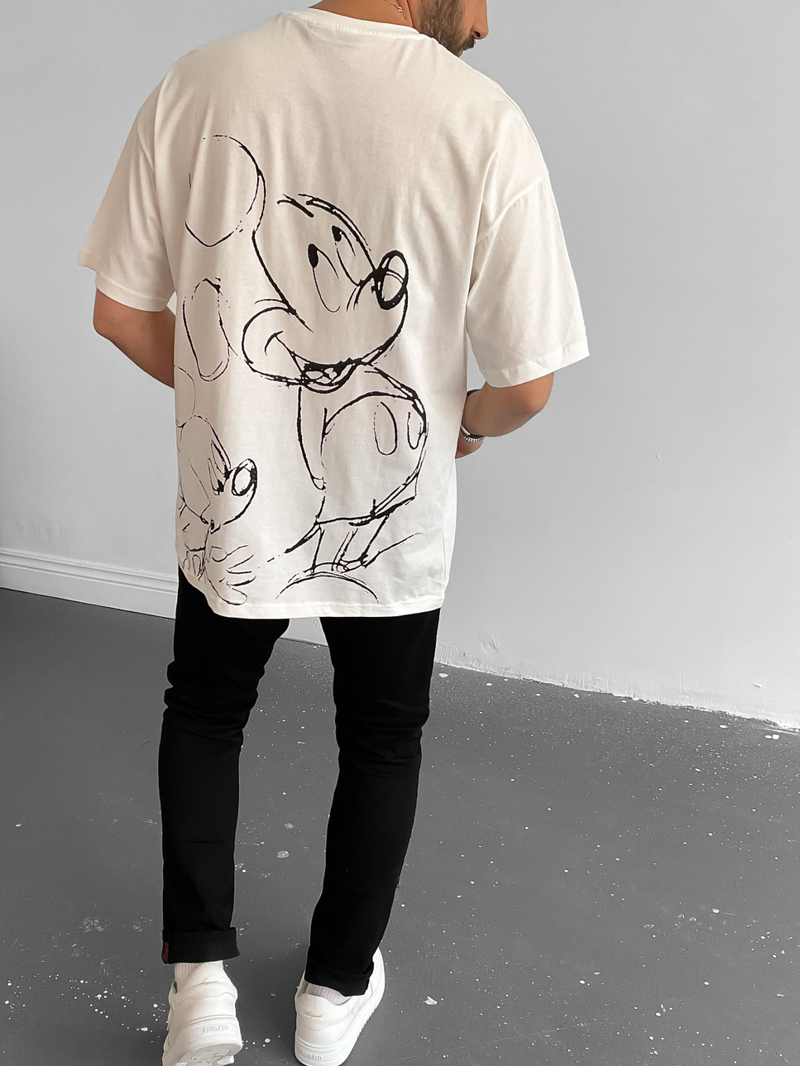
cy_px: 595
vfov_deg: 51.2
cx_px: 312
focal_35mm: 36
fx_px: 1109
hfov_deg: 39.5
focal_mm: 3
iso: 64
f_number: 1.8
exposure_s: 1/120
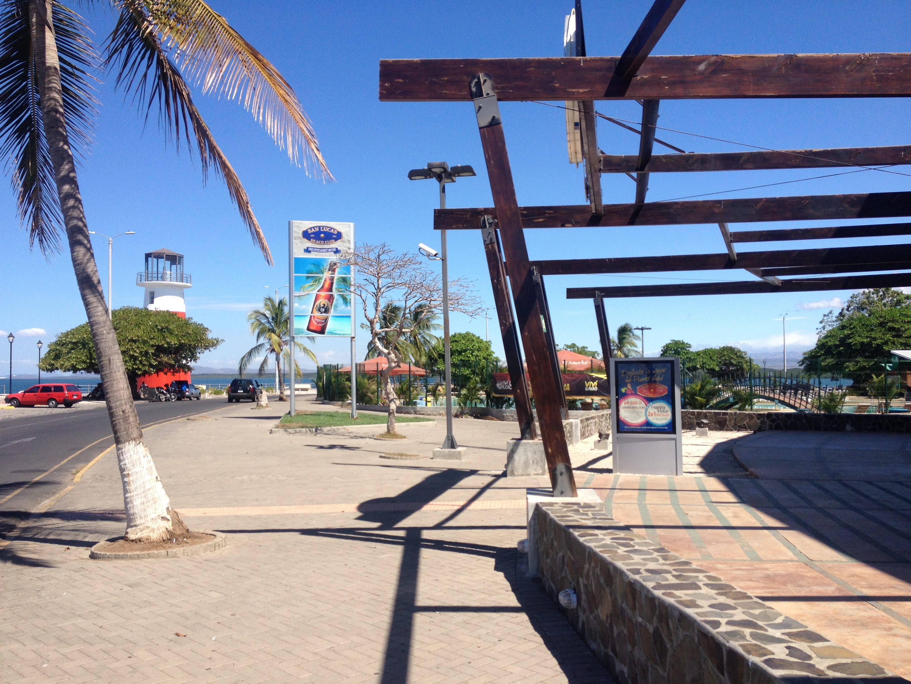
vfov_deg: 40.7
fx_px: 921
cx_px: 456
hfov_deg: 52.6
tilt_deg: -0.6
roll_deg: +0.5
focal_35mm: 35
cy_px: 342
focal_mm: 4.28
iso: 50
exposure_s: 1/1727
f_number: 2.4
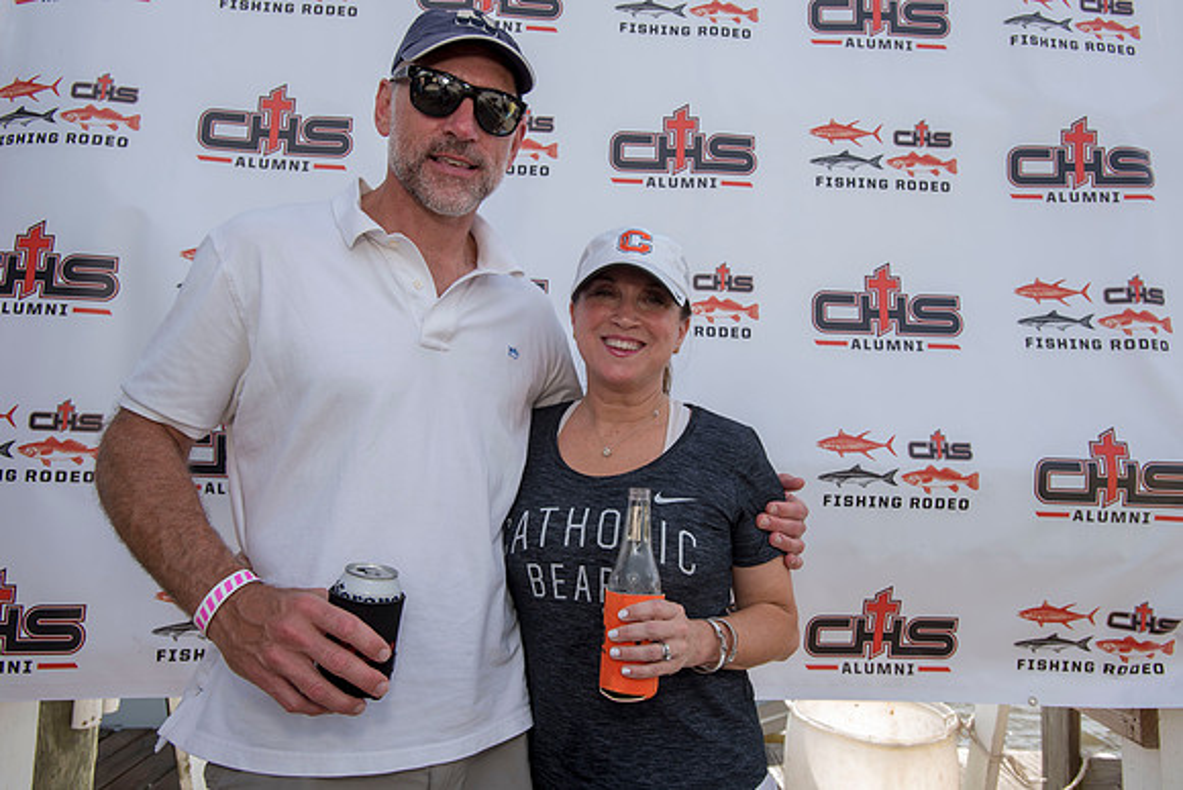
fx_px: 789
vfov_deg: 53.2
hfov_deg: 73.7
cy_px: 395
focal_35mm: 24
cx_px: 592
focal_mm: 24
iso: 250
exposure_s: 1/320
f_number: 6.3
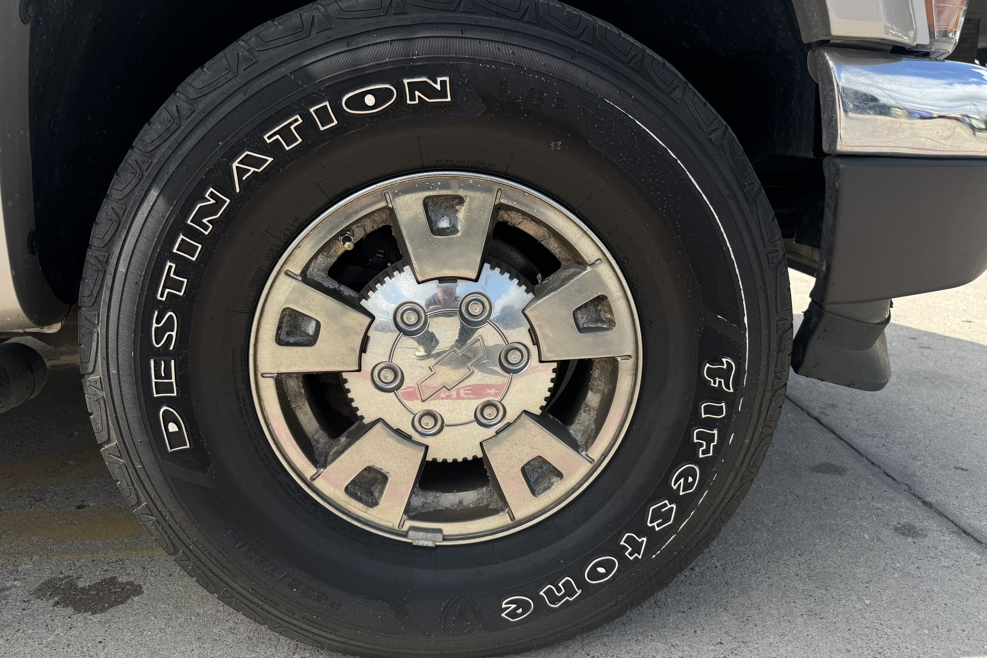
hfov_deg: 71.5
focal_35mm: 25
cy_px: 331
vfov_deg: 51.3
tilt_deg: -16.1
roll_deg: +0.8
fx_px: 685
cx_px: 494
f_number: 1.78
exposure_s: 1/2833
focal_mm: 6.76
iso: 80
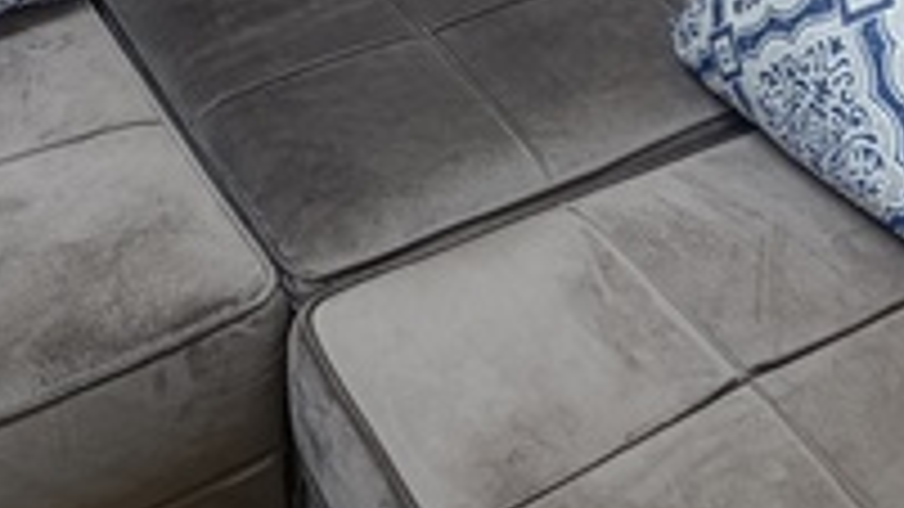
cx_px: 427
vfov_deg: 20.1
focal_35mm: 57
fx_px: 1366
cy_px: -56
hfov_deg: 36.6
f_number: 1.6
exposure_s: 1/40
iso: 1250
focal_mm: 6.14
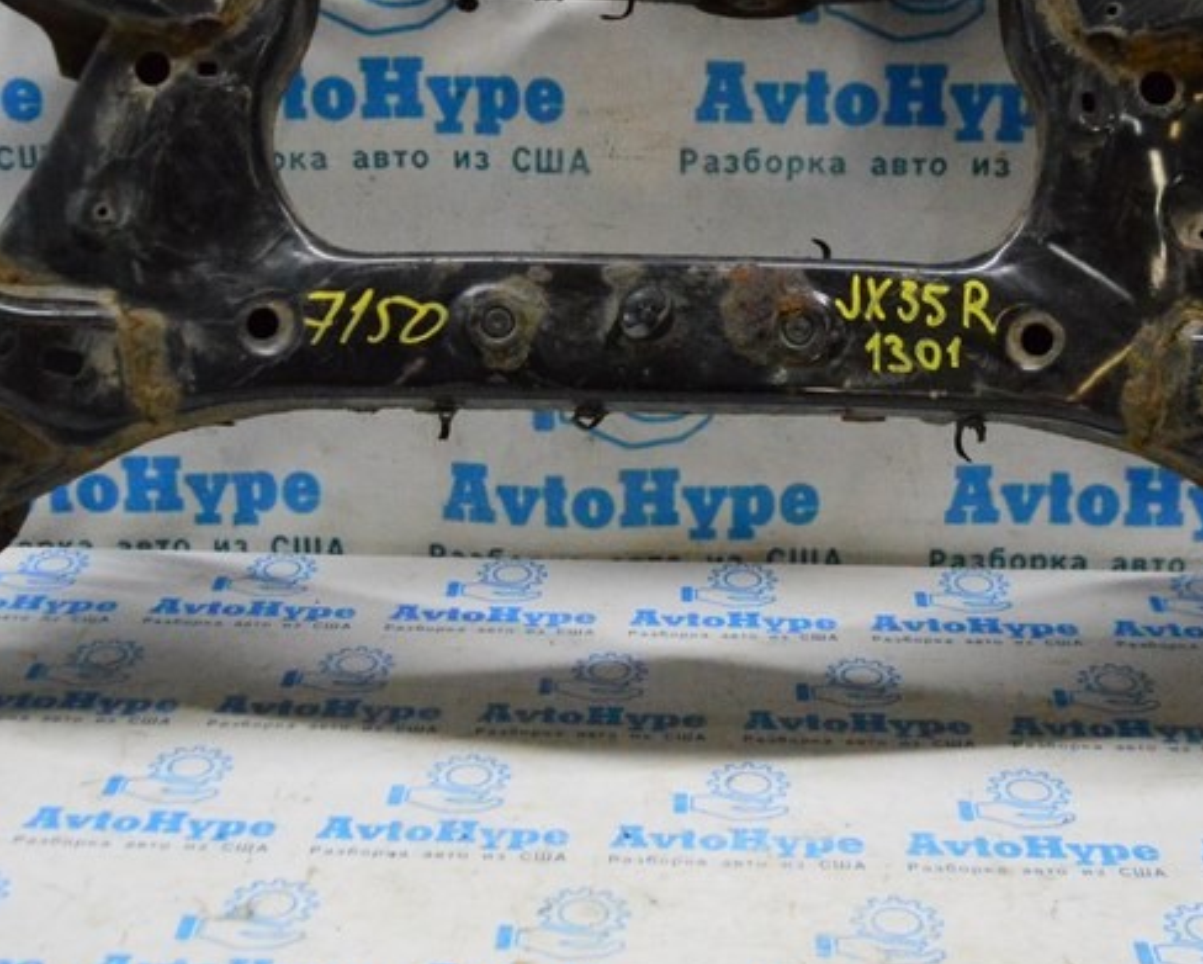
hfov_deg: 31.9
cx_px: 629
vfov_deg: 25.2
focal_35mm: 59
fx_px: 2102
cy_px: 142
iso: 6400
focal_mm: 20
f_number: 3.5
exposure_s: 1/800
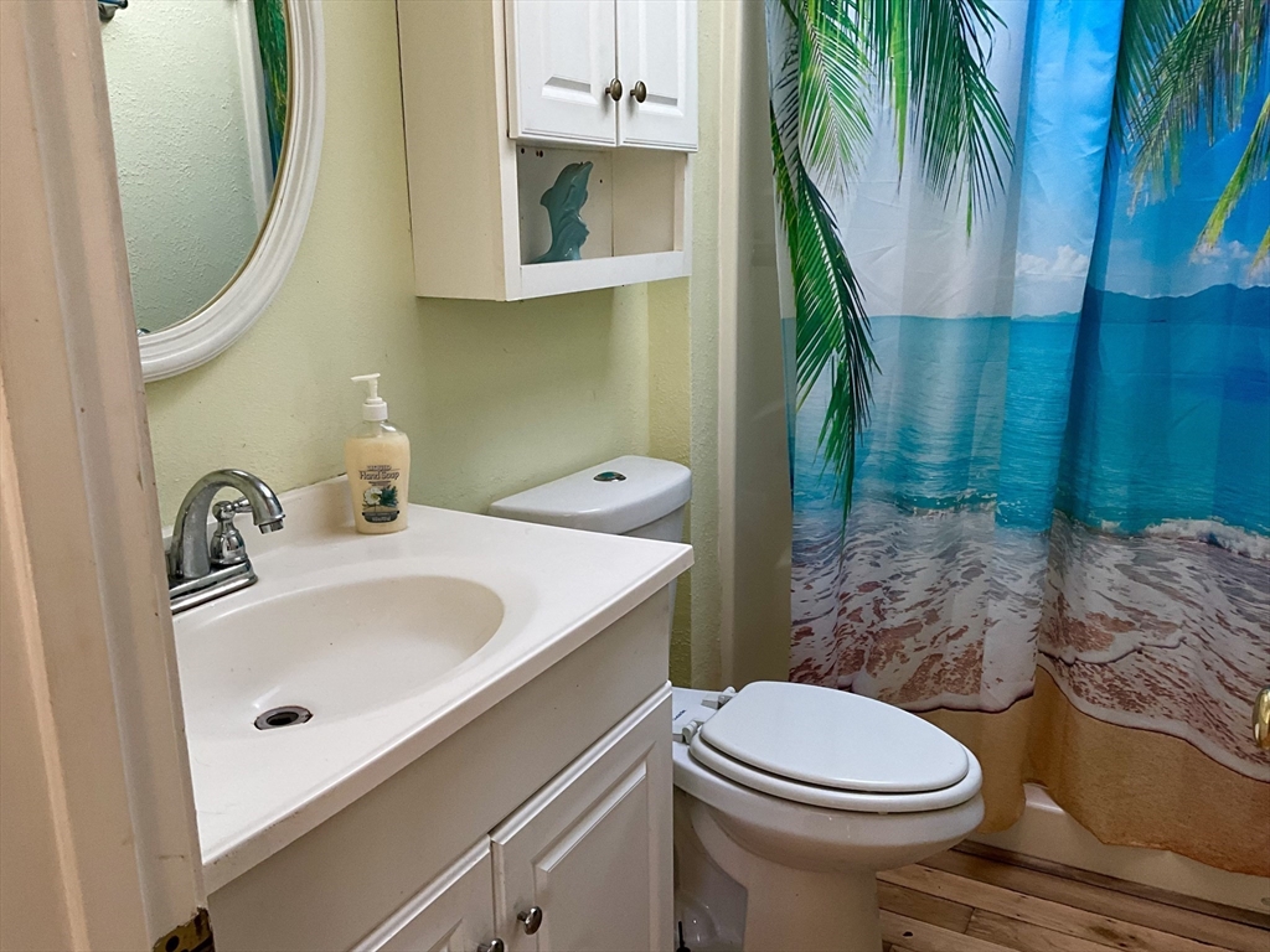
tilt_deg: -14.7
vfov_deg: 48.2
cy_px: 476
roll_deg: +0.3
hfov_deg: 61.7
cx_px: 635
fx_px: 1064
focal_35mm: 29
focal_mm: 3
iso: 64
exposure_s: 1/93
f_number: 1.8
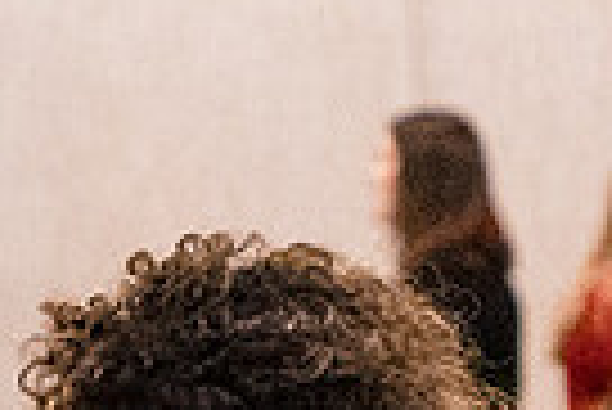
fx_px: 7641
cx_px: 513
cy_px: 863
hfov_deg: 4.6
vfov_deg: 3.0
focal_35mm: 449
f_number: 4
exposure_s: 1/100
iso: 6400
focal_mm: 70
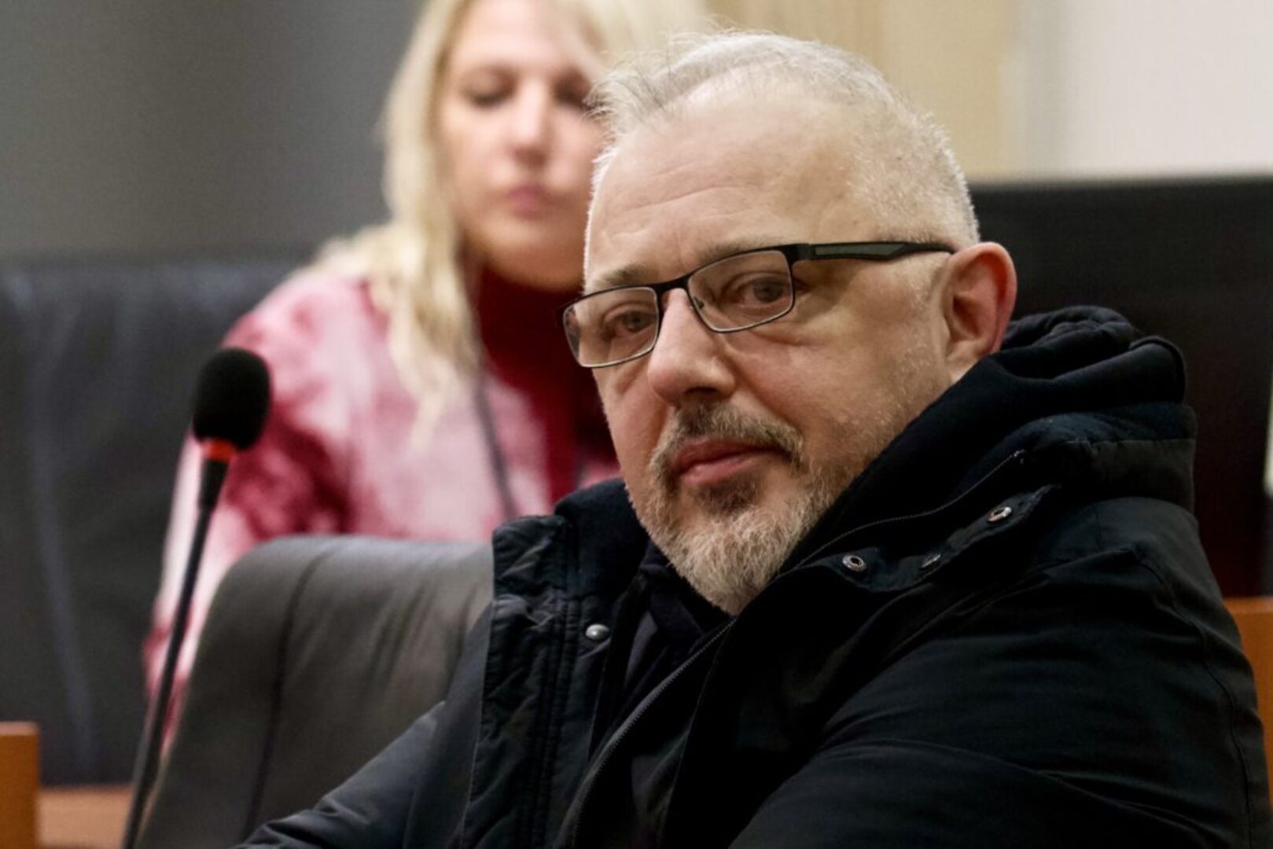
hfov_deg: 10.5
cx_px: 636
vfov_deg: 7.0
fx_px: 6935
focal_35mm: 196
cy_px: 424
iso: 6400
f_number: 5.6
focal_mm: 196.1
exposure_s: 1/200
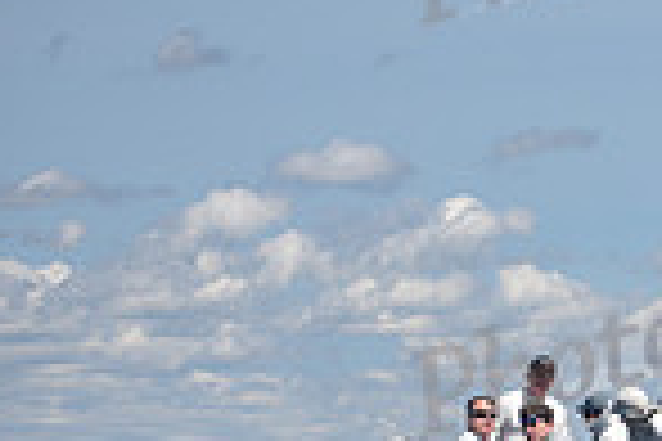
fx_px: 6528
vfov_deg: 3.9
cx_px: 1283
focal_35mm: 355
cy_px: 493
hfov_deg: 5.7
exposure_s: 1/2000
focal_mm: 90
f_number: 3.2
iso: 250
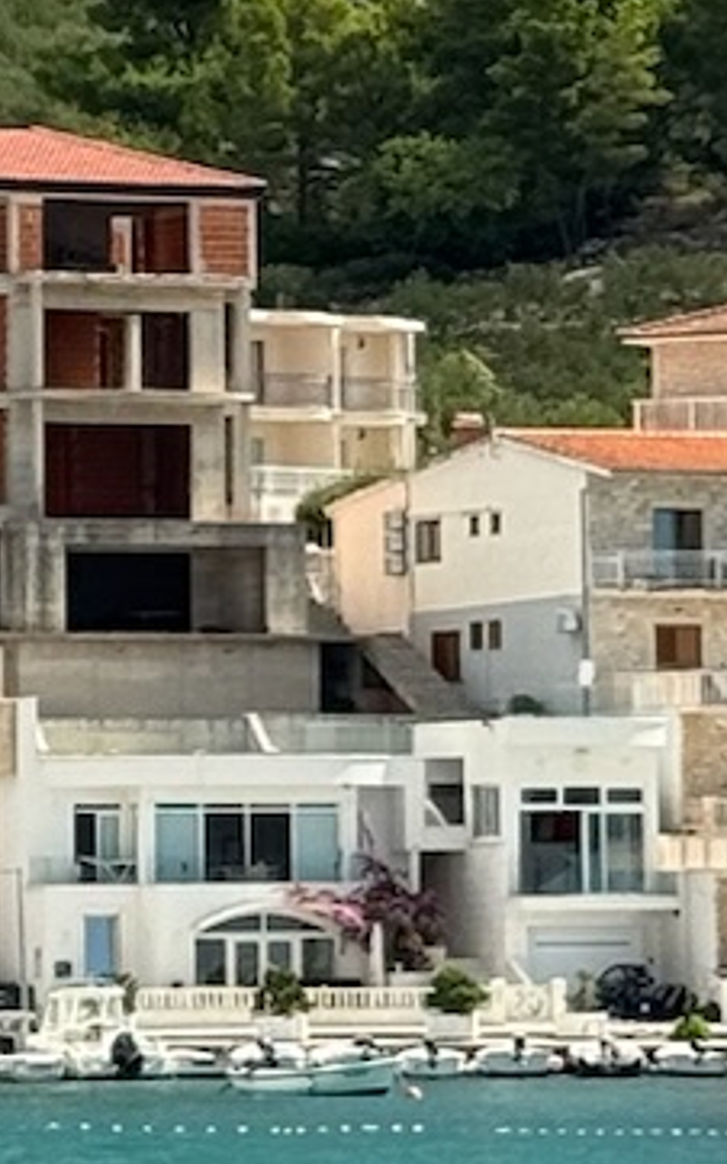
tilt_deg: +6.2
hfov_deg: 4.6
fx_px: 9137
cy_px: -96
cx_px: 77
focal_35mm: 288
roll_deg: -0.1
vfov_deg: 7.3
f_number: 1.78
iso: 64
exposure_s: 1/2513
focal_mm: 6.76
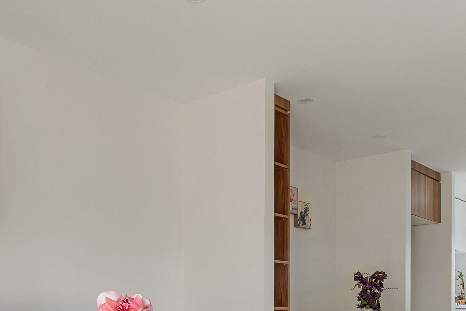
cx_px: 118
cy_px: 305
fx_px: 557
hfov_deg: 44.0
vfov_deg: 29.3
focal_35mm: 43
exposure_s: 1/13
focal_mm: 16
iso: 320
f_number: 11
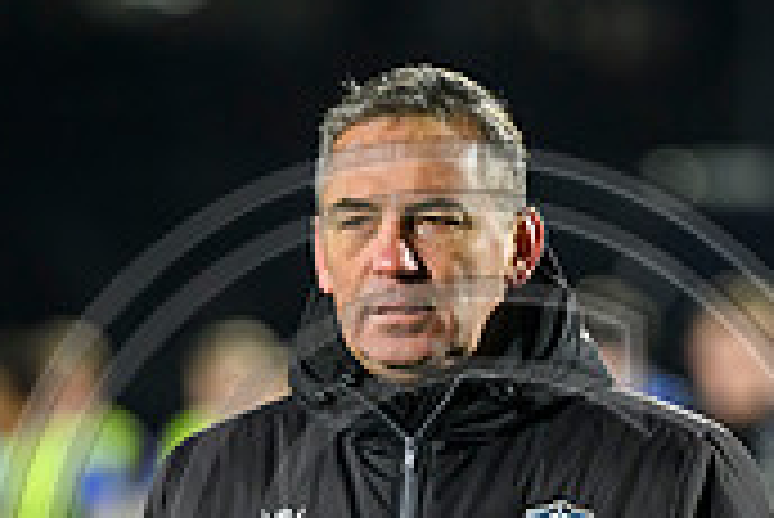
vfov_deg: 2.1
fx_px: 13814
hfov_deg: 3.2
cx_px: 450
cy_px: 597
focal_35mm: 642
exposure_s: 1/1000
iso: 2500
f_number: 2.8
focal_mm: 190
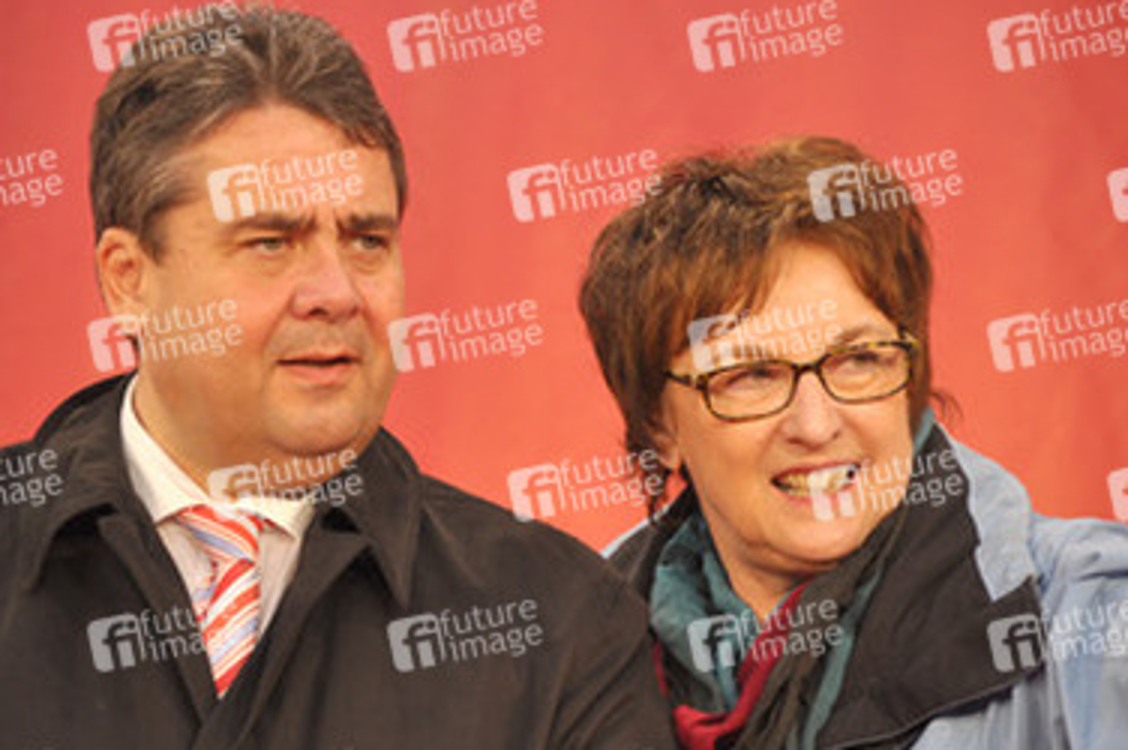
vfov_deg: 5.7
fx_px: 7595
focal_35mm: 243
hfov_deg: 8.5
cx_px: 506
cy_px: 411
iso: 560
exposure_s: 1/250
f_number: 5.6
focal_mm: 135
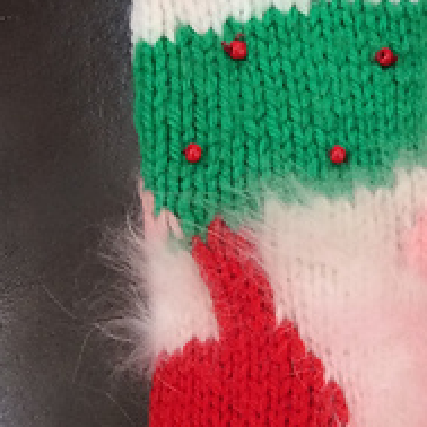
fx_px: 1214
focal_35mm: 87
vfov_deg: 19.3
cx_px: 499
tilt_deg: -85.2
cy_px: 441
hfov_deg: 18.9
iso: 32
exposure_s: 1/30
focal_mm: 4.15
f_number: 2.2
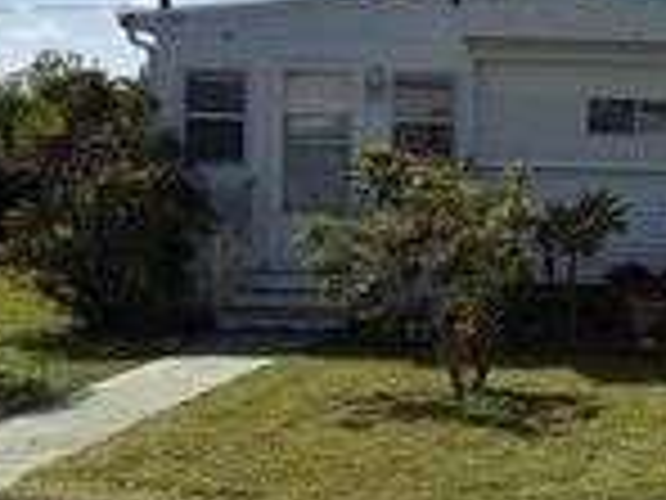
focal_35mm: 88
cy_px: 209
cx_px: 693
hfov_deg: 21.3
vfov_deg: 16.8
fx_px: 1693
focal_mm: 5.96
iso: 50
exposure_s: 1/6993
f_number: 1.6
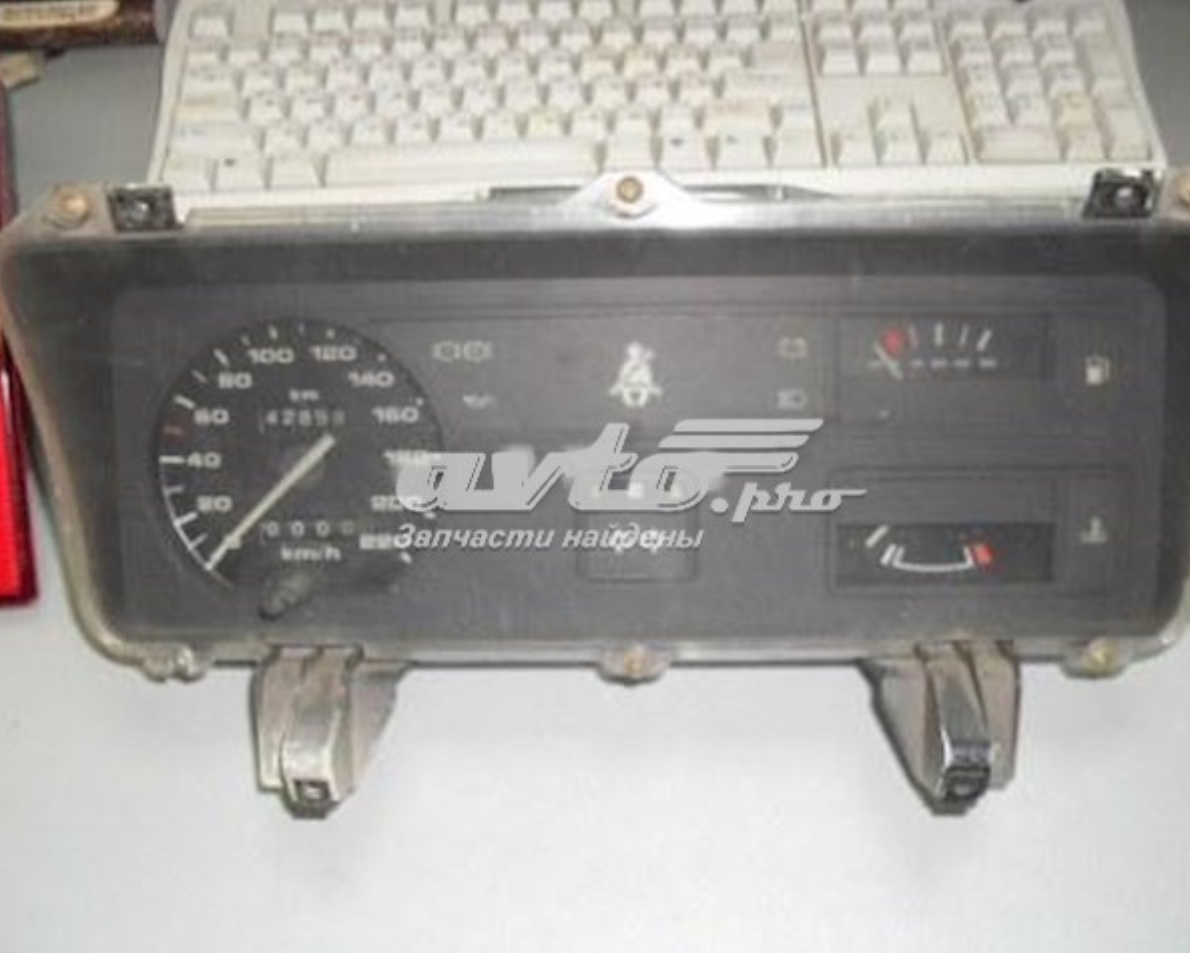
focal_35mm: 40
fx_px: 1409
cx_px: 624
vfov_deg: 37.4
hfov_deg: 45.8
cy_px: 480
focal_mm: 6.3
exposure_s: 1/45
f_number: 2.8
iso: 200
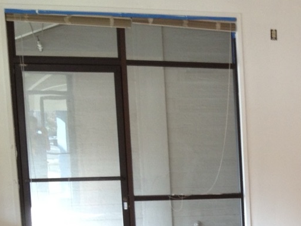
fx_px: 957
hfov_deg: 16.6
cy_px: 269
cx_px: 424
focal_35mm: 110
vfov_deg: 13.1
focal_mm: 4.28
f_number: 2.4
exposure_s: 1/24
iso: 50
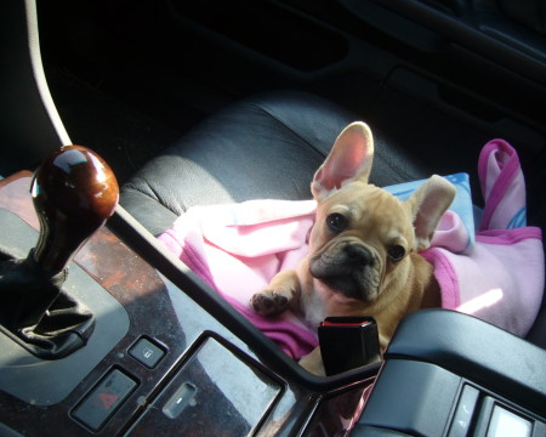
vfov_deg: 34.9
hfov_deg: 42.6
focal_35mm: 43
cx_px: 334
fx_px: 695
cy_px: 242
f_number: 2.8
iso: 80
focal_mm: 5.8
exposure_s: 1/100
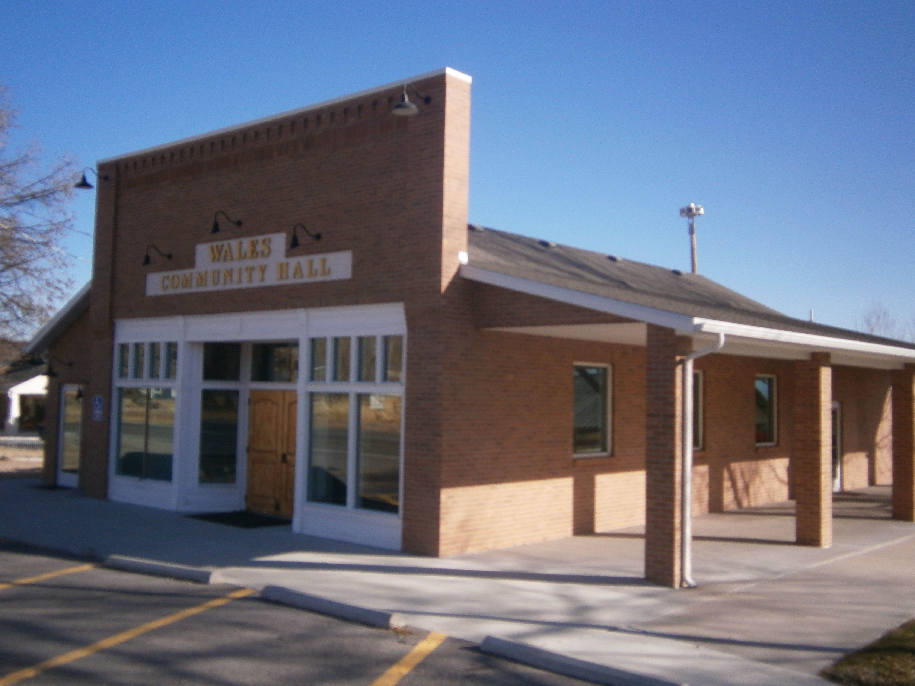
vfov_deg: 39.7
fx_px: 952
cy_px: 343
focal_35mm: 36
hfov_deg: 51.4
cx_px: 458
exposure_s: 1/800
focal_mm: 6.4
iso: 80
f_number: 3.1
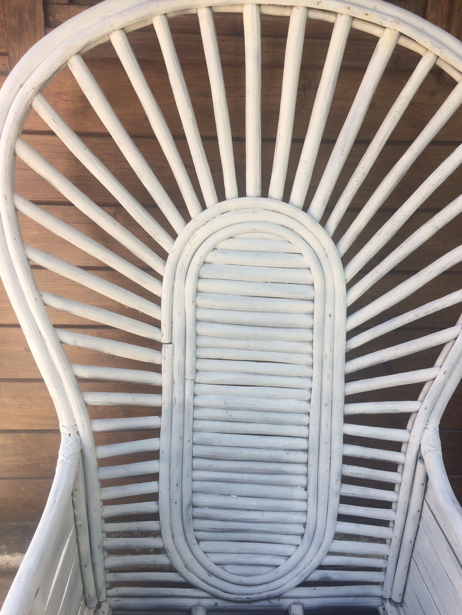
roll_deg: -1.4
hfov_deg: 48.2
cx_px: 231
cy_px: 308
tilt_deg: -24.4
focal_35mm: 29
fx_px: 516
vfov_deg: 61.7
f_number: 2.2
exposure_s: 1/570
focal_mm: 4.15
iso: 32
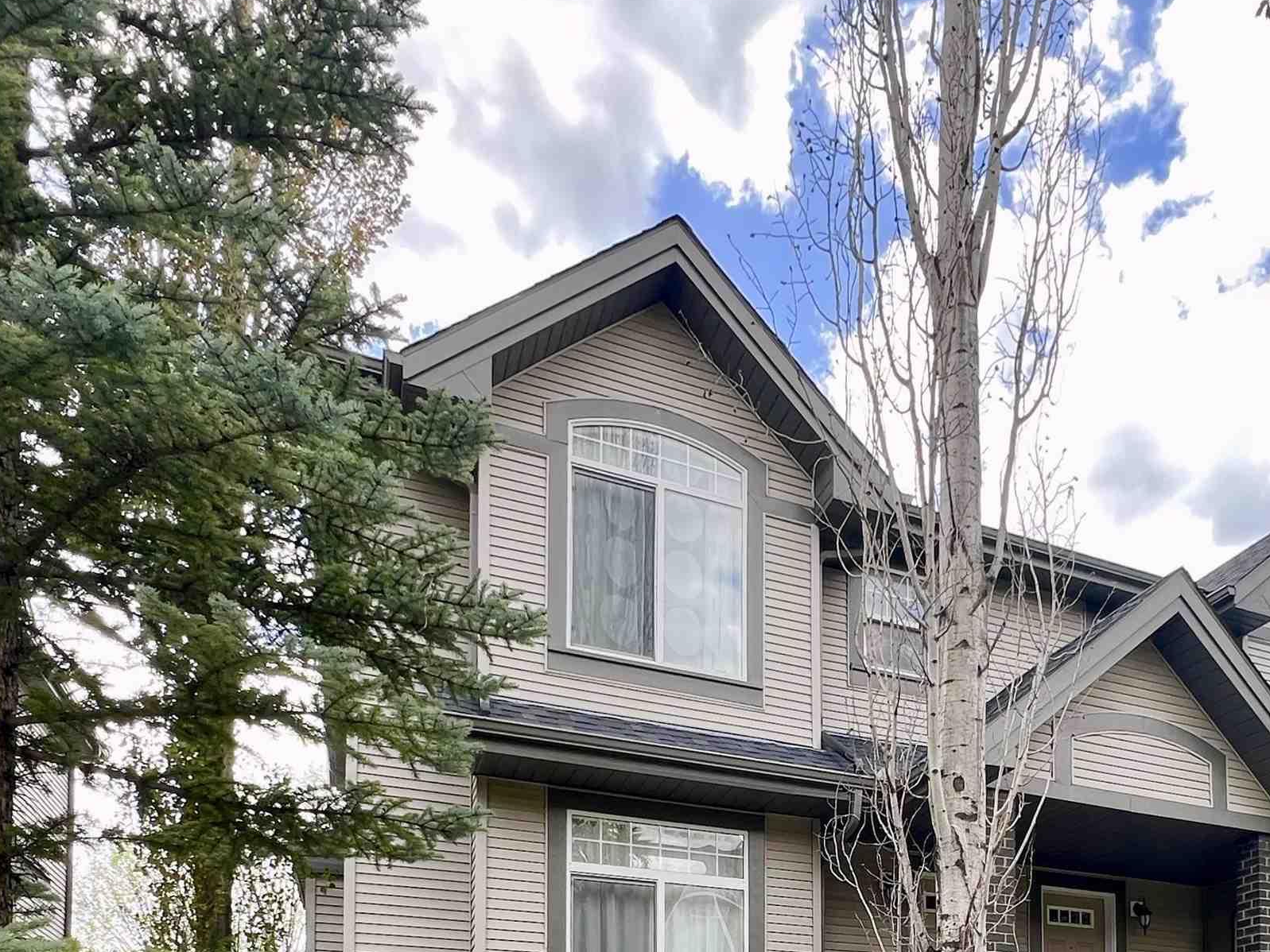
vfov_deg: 53.6
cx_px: 833
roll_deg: +0.3
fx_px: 917
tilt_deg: +9.5
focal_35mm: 25
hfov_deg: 67.7
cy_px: 649
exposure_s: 1/264
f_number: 1.8
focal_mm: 1.57
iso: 32
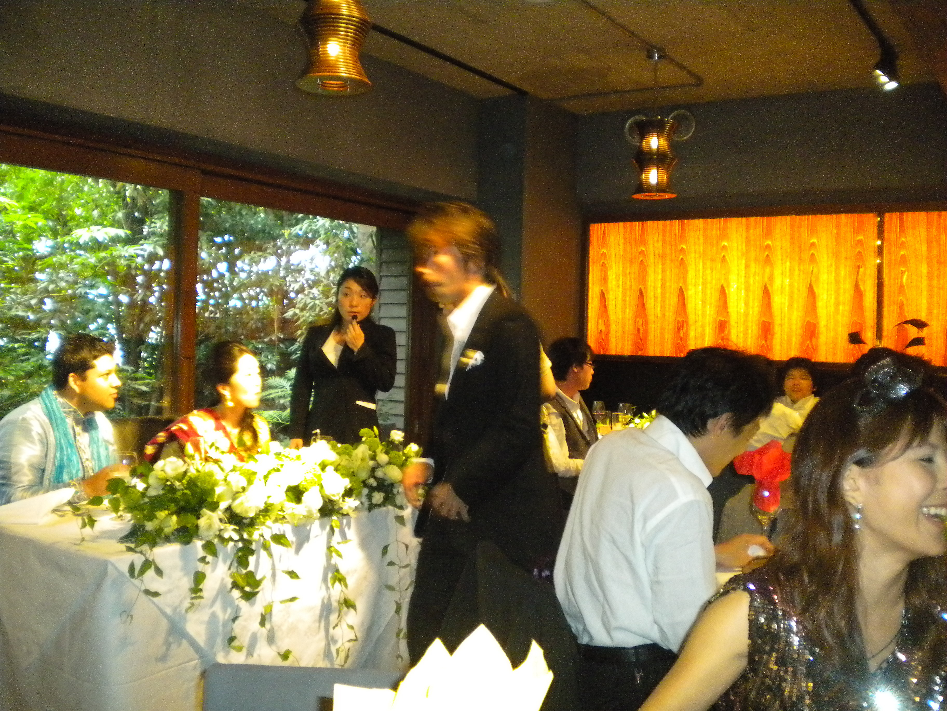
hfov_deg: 52.6
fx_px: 958
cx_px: 474
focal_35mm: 35
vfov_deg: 40.7
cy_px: 356
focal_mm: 6.3
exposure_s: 1/42.8
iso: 800
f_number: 3.1
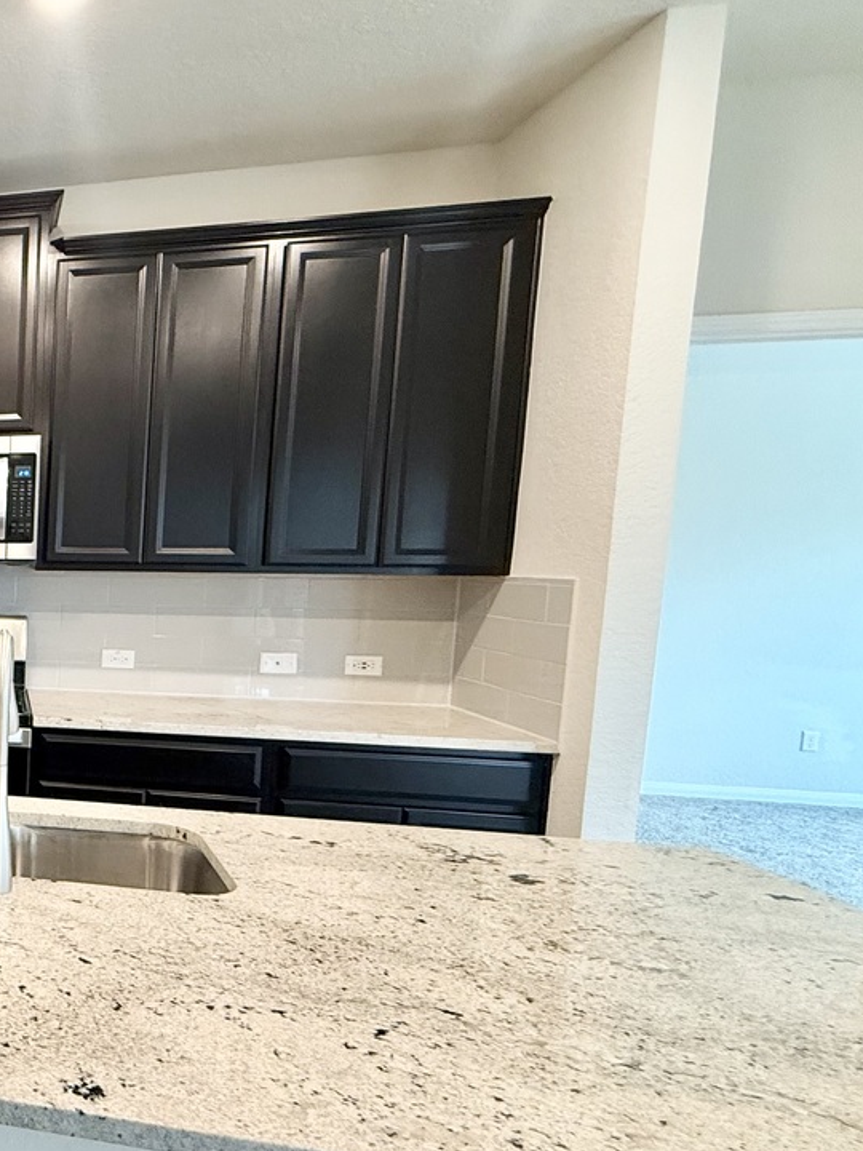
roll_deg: -0.3
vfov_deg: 63.3
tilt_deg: -6.0
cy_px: 643
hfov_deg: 34.6
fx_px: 931
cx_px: -264
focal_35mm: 28
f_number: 2.2
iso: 250
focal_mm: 2.22
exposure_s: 1/120
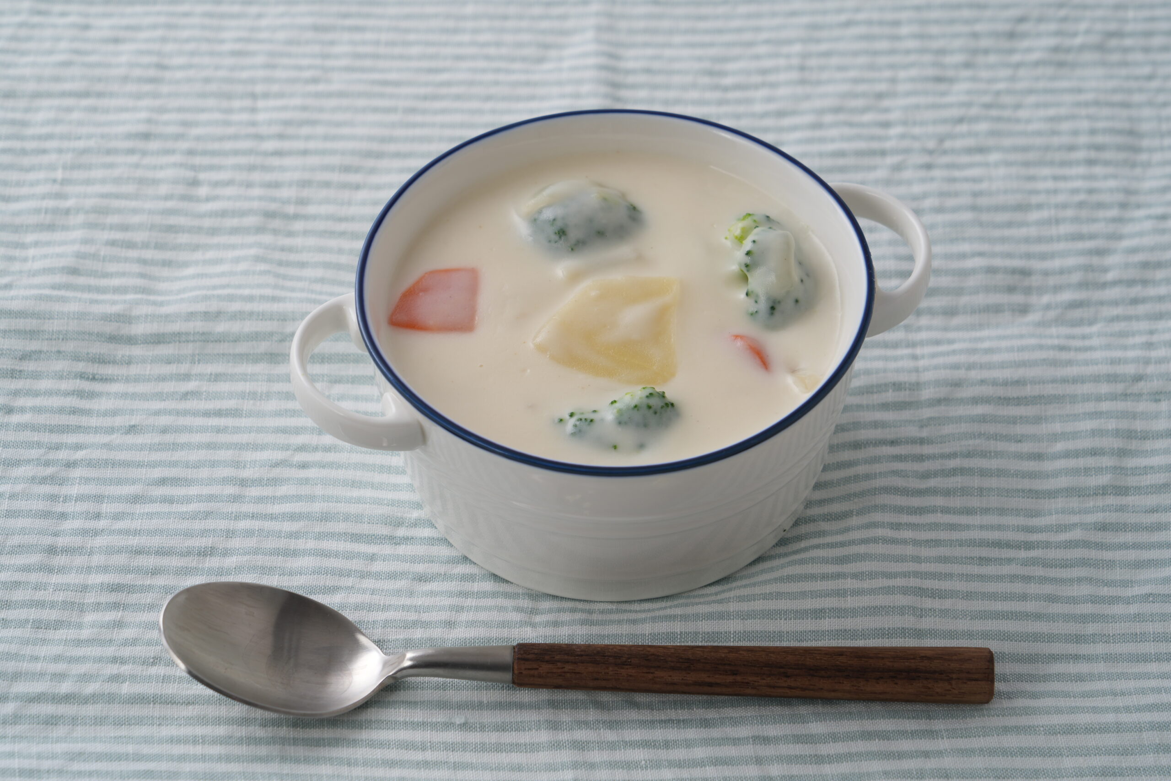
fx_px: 3741
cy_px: 390
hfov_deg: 17.8
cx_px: 586
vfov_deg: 11.9
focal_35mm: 115
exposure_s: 1/100
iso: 100
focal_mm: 115
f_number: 10
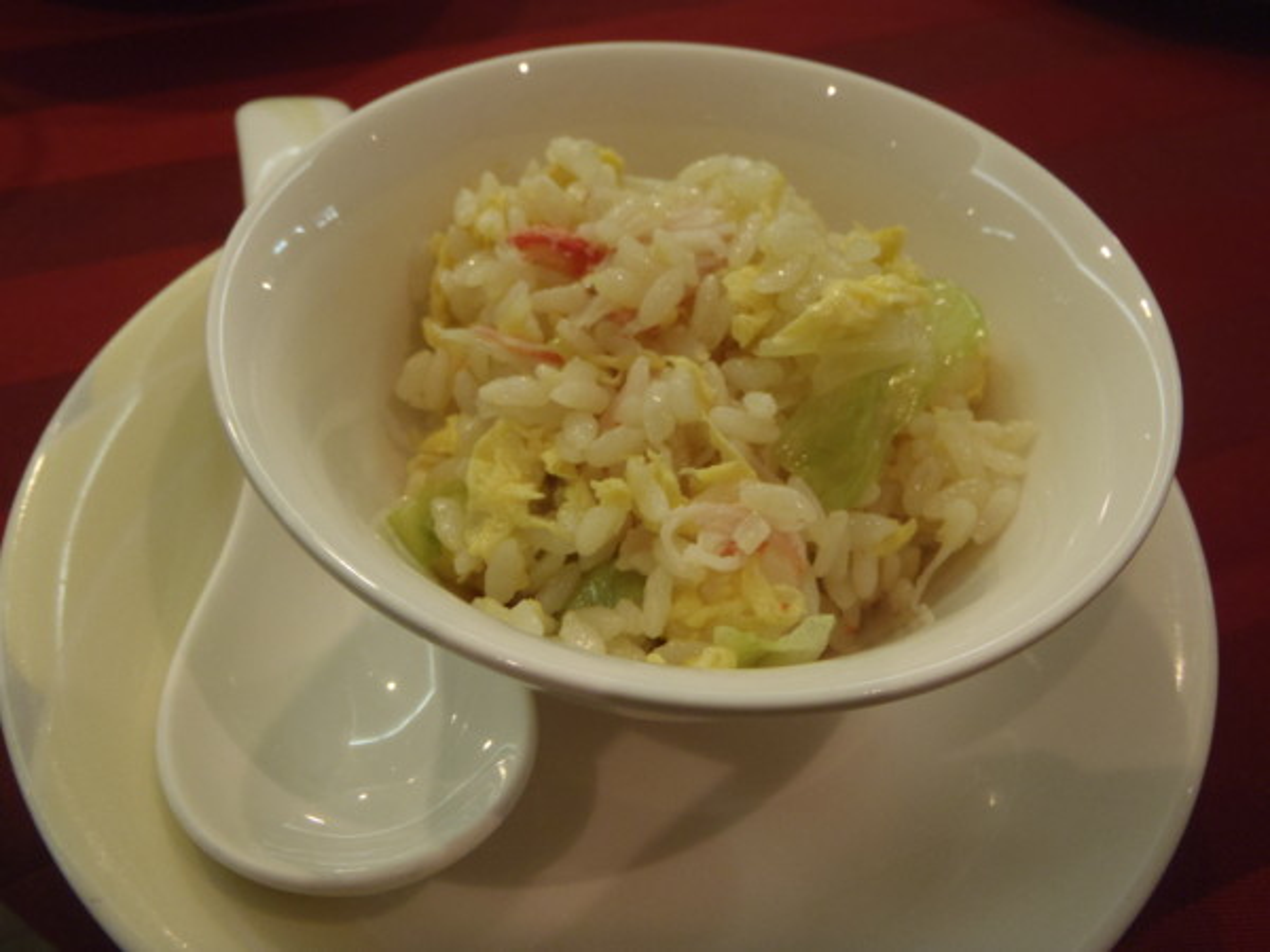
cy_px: 476
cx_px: 635
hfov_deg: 63.4
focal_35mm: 28
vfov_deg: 49.7
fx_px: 1027
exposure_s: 1/5
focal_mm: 5
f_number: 3.9
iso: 200
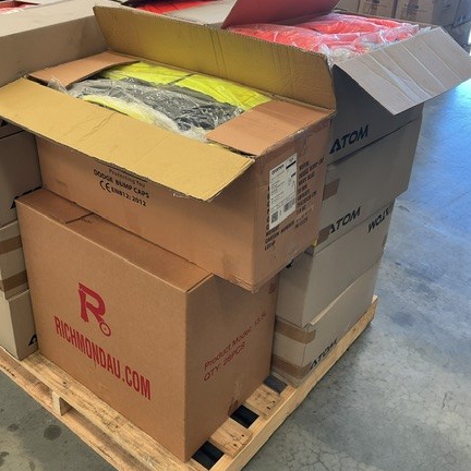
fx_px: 585
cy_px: 217
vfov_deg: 43.8
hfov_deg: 43.6
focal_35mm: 38
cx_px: 181
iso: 64
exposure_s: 1/60
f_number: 1.8
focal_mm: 3
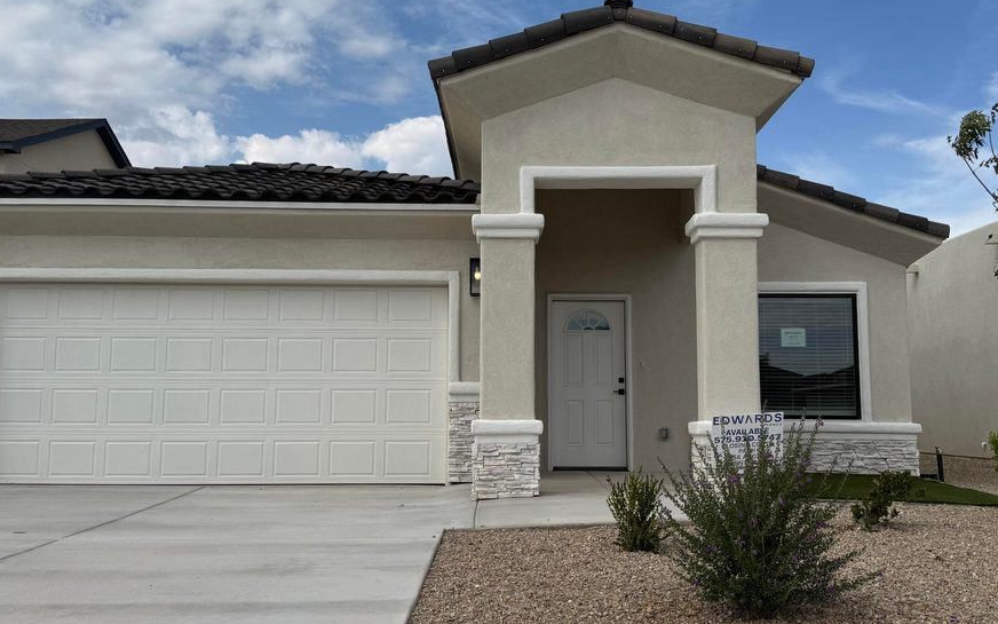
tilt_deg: +5.3
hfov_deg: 55.3
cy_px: 301
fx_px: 952
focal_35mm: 35
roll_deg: -0.2
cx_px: 496
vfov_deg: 36.3
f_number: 1.78
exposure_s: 1/5814
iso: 80
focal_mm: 6.76
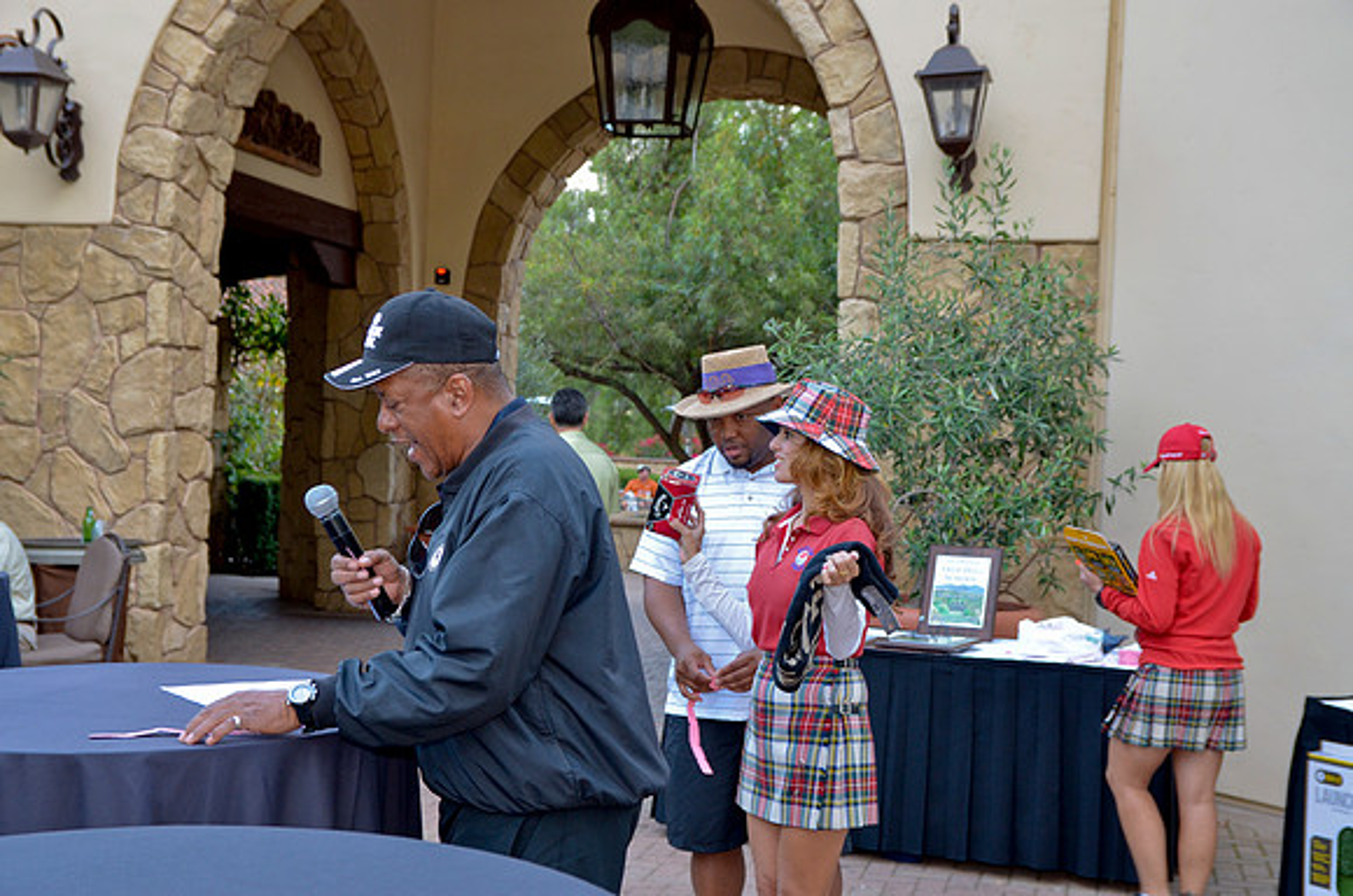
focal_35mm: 51
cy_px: 448
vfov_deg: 26.4
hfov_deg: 39.0
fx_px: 1913
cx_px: 676
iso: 400
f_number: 4
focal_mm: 34
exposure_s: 1/80
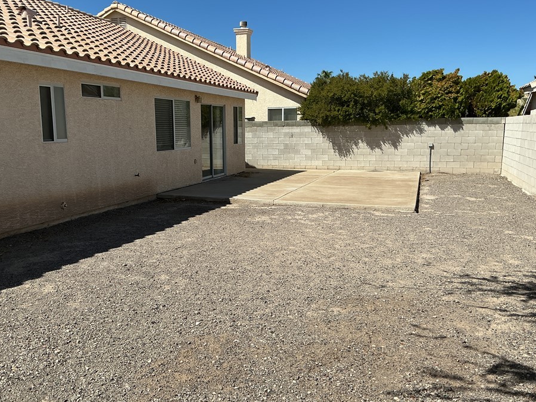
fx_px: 511
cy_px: 214
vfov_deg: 42.9
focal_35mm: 33
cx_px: 239
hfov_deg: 55.2
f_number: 1.8
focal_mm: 3
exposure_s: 1/2959
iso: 25
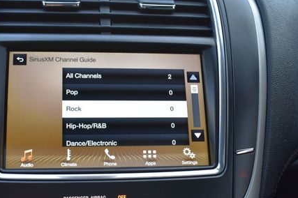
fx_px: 372
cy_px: 130
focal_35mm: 45
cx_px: 115
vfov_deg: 29.6
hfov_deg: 43.4
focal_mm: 20
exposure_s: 1/30
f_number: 7.1
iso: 400
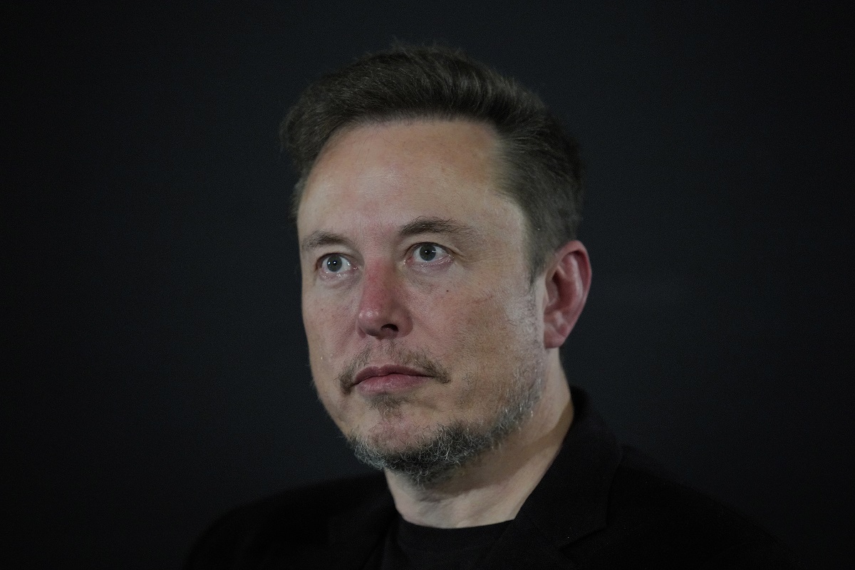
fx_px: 9499
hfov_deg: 5.2
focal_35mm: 400
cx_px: 428
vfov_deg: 3.4
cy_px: 285
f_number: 2.8
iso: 3200
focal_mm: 400
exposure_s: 1/640
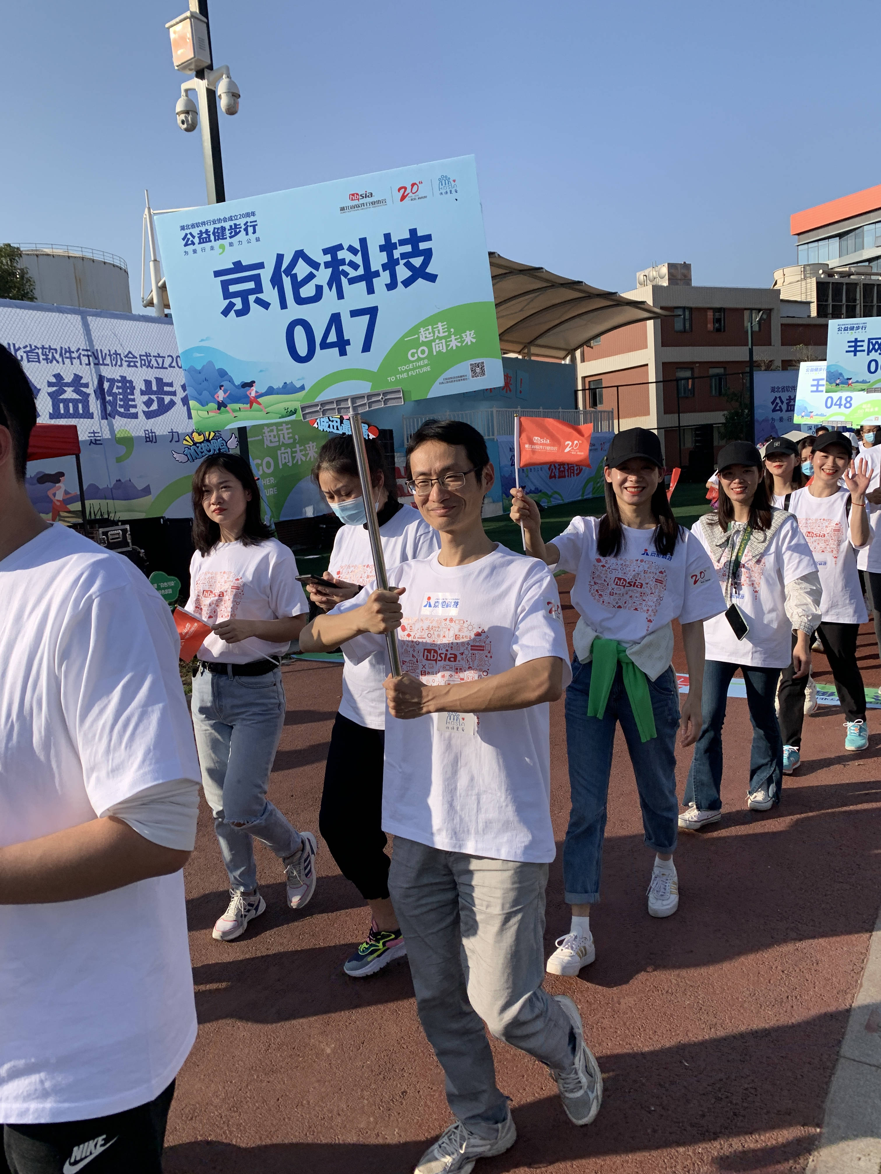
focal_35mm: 26
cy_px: 587
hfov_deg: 53.1
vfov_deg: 67.3
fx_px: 882
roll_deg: +2.5
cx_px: 440
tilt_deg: -10.1
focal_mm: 4.25
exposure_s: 1/1953
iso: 25
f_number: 1.8
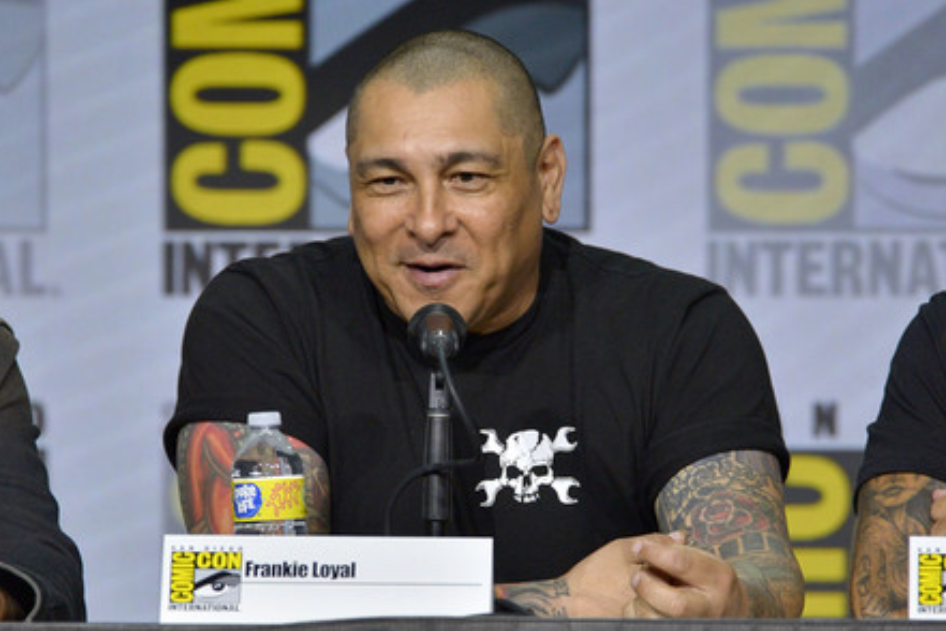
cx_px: 468
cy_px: 320
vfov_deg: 2.7
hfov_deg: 4.0
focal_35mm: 510
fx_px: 13401
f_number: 6.3
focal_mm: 500
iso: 1600
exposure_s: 1/250
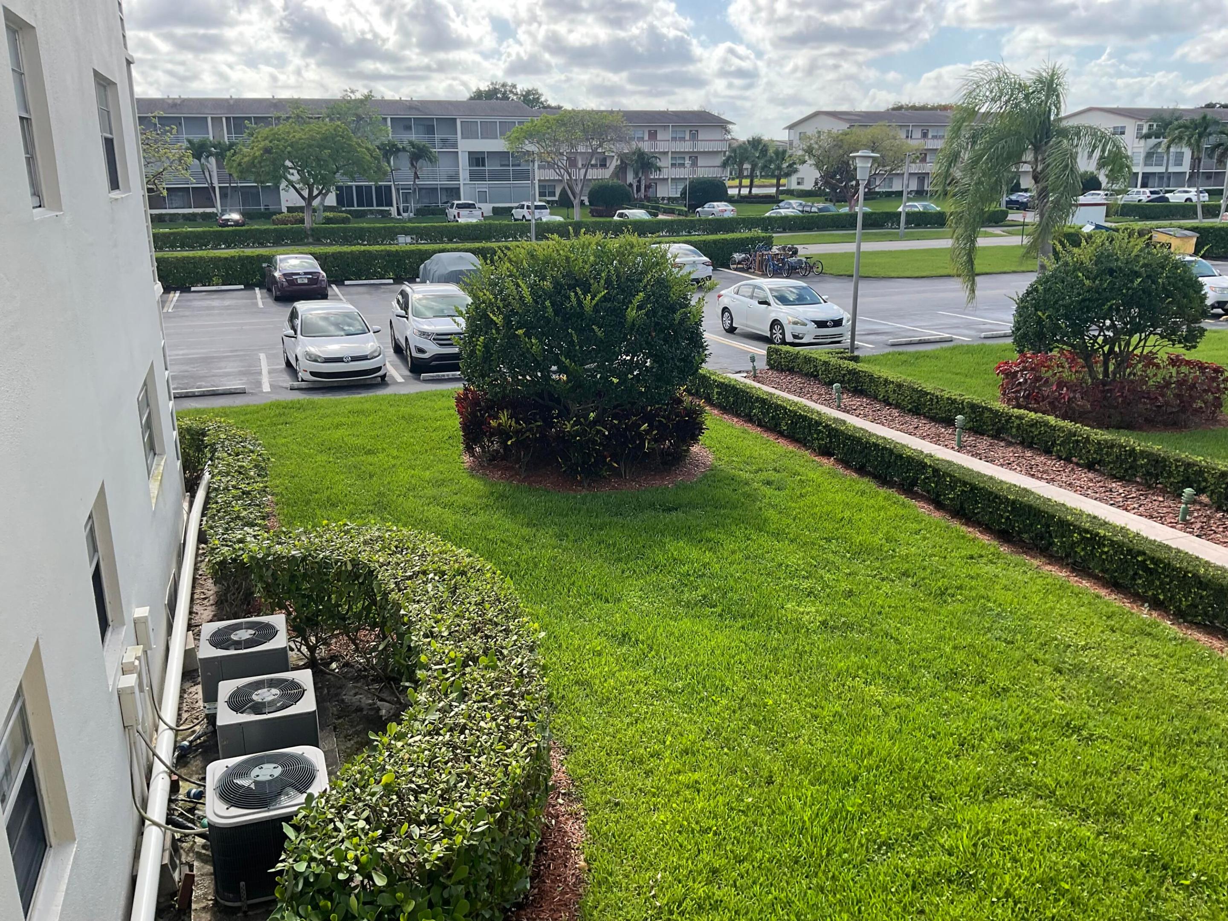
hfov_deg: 61.7
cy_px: 460
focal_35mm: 29
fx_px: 1029
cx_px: 614
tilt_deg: -17.8
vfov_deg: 48.2
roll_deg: -1.0
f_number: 1.8
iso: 16
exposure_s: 1/683
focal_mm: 3
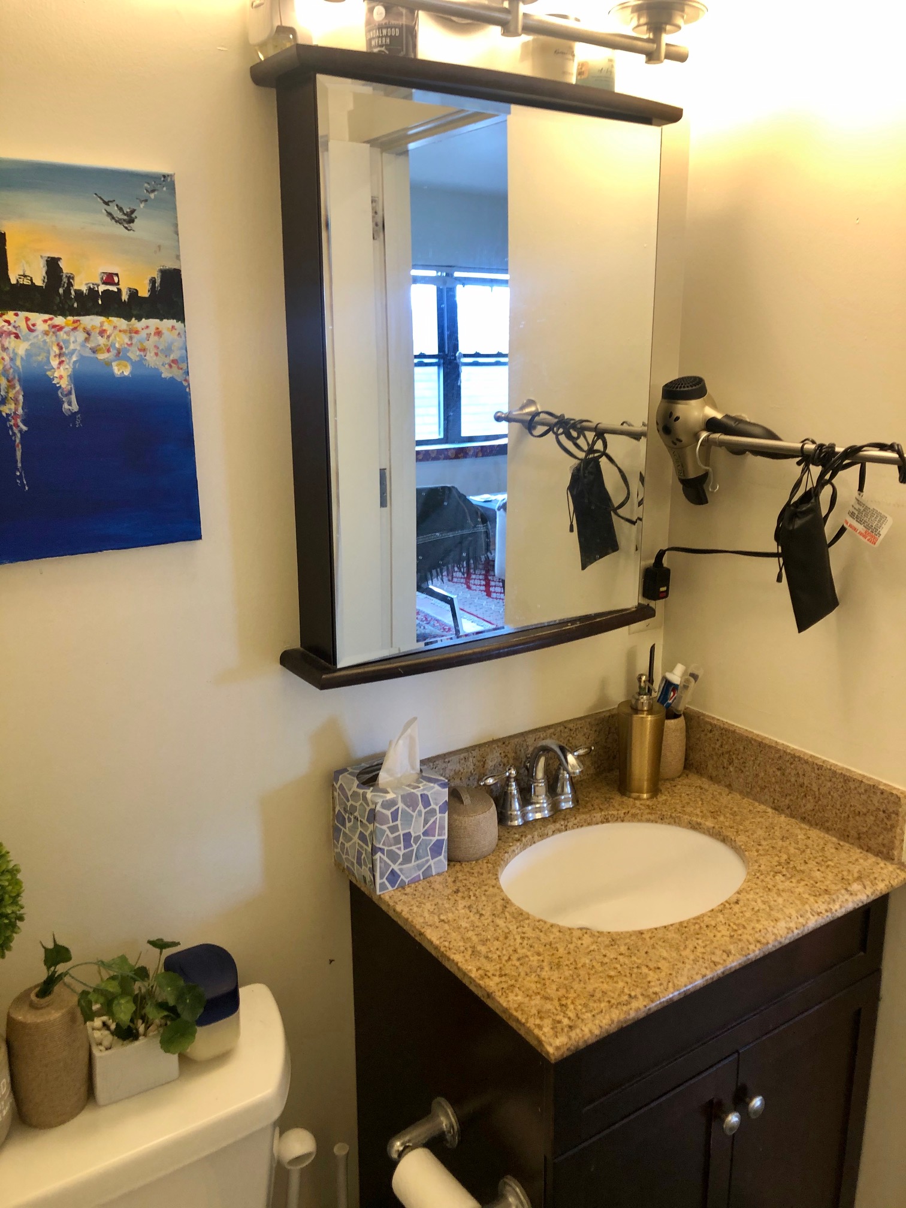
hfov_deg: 49.7
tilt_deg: -14.0
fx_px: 977
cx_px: 453
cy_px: 604
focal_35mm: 28
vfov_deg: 63.4
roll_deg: -0.2
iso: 32
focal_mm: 4
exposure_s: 1/24
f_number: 1.8
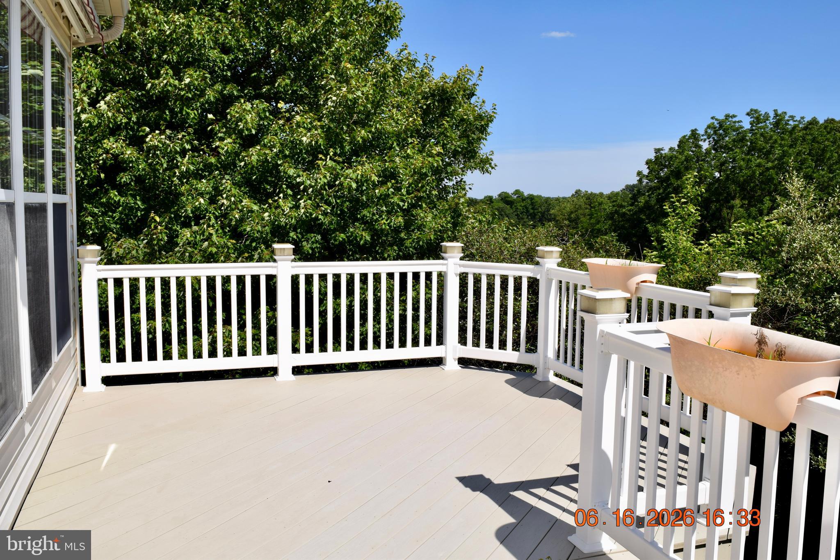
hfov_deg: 57.2
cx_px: 420
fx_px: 770
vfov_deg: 40.0
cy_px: 280
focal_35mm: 33
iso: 100
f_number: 13
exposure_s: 1/200
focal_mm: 22
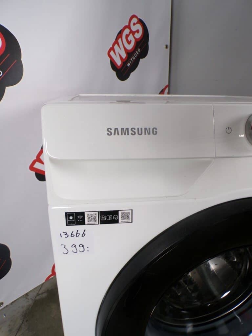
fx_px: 233
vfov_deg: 71.6
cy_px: 168
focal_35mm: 24
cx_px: 126
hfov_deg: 56.8
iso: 200
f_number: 3
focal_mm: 4.3
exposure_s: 1/25
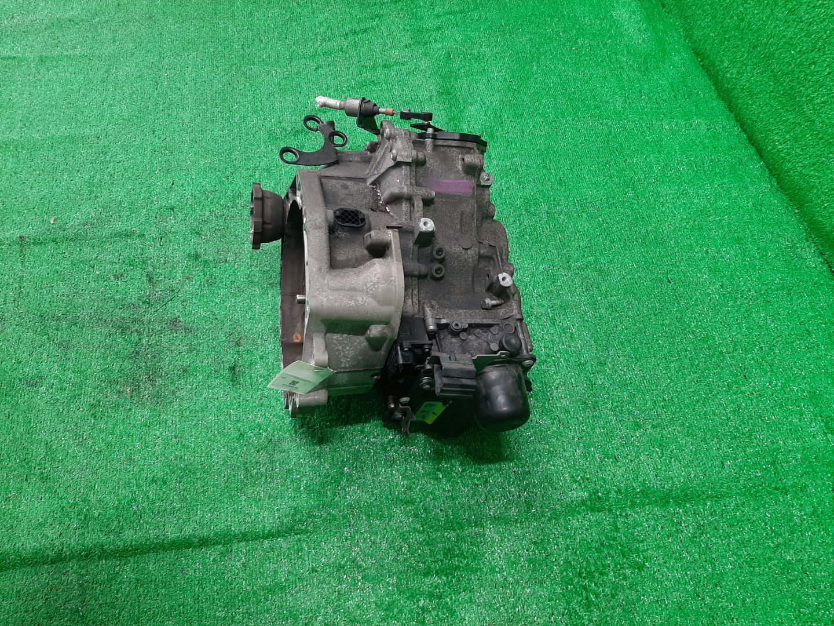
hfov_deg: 67.3
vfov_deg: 53.1
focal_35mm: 26
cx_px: 417
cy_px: 313
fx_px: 626
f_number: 1.7
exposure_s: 1/50
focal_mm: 3.93
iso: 100
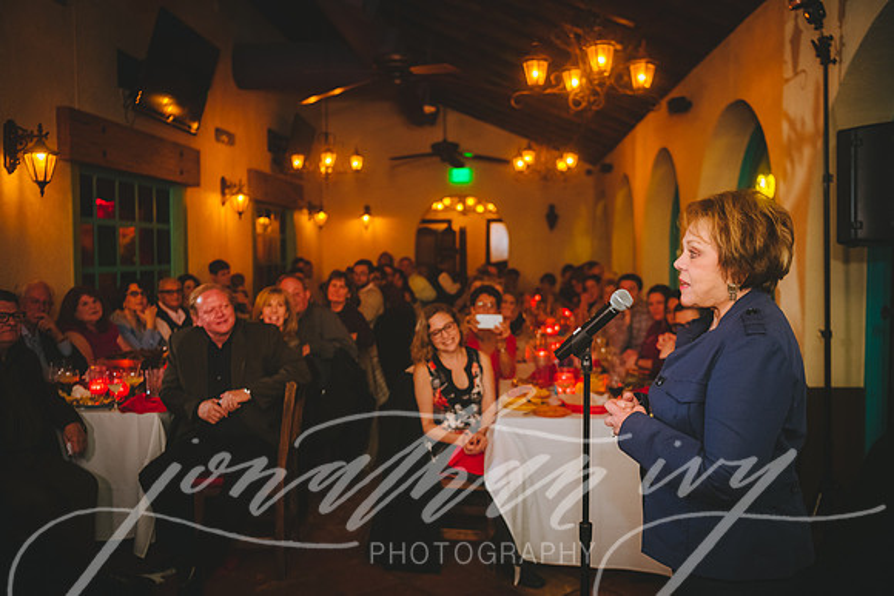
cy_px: 298
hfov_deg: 55.8
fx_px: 844
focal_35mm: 34
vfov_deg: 38.9
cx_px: 447
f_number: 2.8
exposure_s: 1/80
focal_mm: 34
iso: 1250
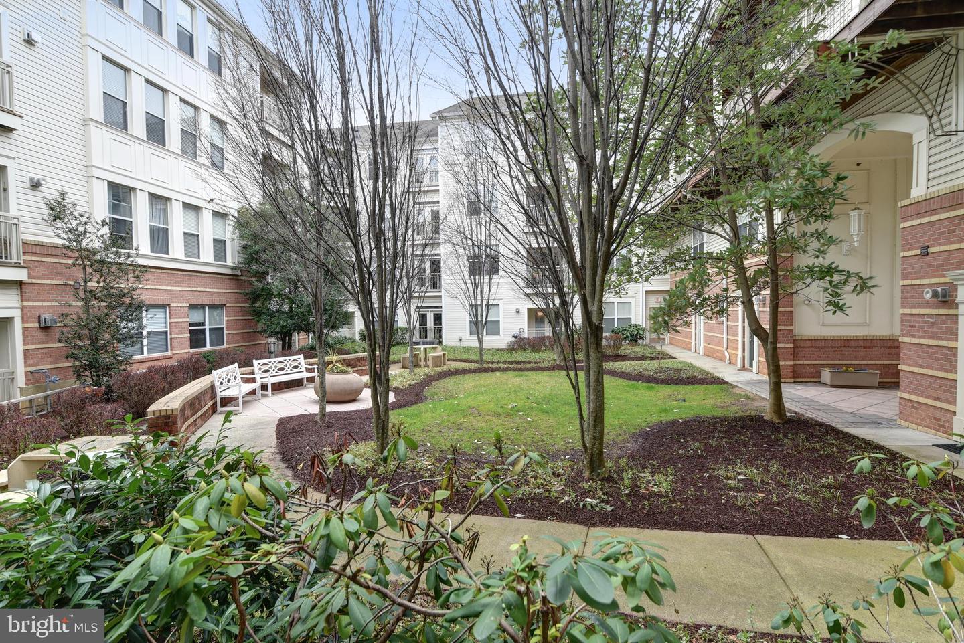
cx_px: 482
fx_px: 482
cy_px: 322
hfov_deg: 90.0
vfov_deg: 67.4
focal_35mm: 18
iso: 100
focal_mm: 18
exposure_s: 1/50
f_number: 4.5
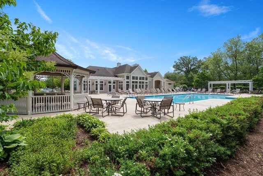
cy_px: 88
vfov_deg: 73.8
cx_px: 132
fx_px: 117
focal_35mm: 16
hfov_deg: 96.7
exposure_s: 1/800
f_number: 11
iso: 640
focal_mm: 16
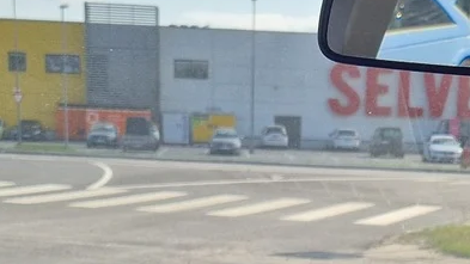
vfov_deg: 10.8
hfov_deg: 20.8
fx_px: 1271
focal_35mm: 102
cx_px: 337
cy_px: 527
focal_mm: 5.4
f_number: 1.8
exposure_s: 1/756
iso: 50
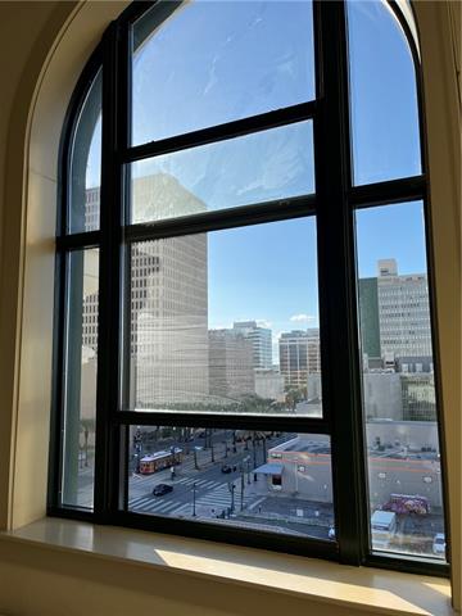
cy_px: 308
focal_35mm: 26
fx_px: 463
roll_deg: +0.4
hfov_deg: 53.1
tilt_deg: +6.8
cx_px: 231
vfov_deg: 67.3
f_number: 1.6
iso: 50
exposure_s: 1/2179
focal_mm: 5.1
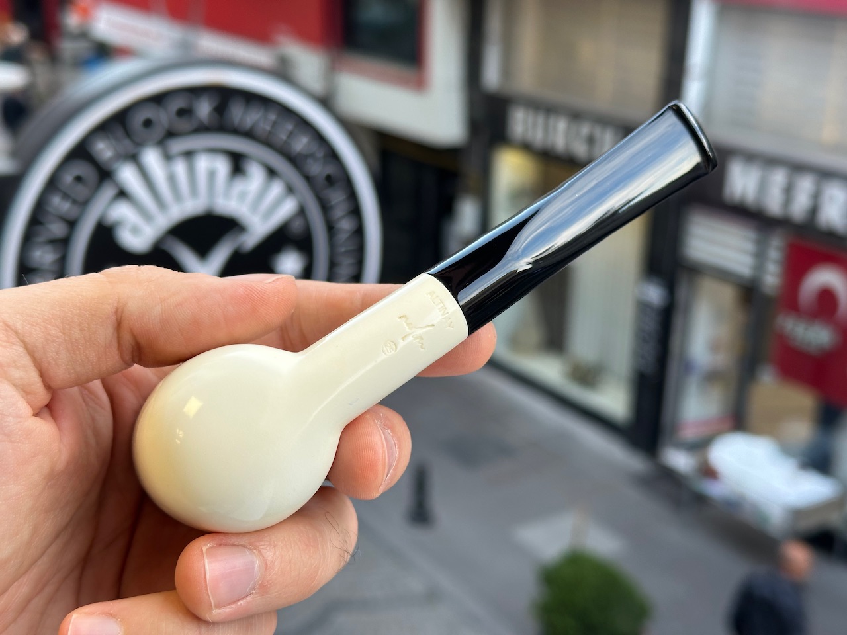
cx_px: 424
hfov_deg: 39.7
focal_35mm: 48
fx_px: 1174
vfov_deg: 30.3
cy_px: 318
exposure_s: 1/121
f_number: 1.78
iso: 64
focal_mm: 6.86
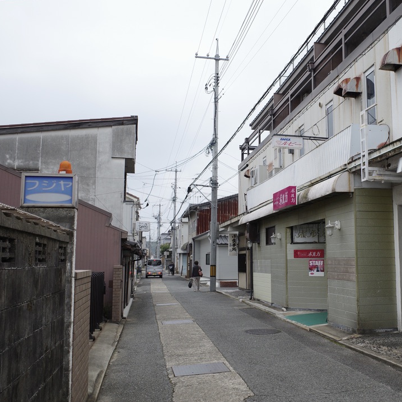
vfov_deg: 46.0
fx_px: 473
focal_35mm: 36
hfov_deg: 45.2
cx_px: 273
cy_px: 200
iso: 200
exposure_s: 1/250
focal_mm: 18.3
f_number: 4
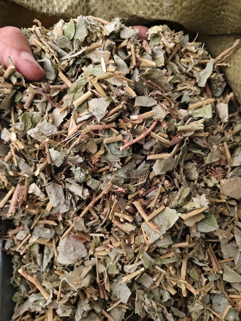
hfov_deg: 58.9
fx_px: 214
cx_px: 120
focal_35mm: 23
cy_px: 160
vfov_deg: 73.9
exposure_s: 1/361
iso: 3570
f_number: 1.88
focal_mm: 5.56
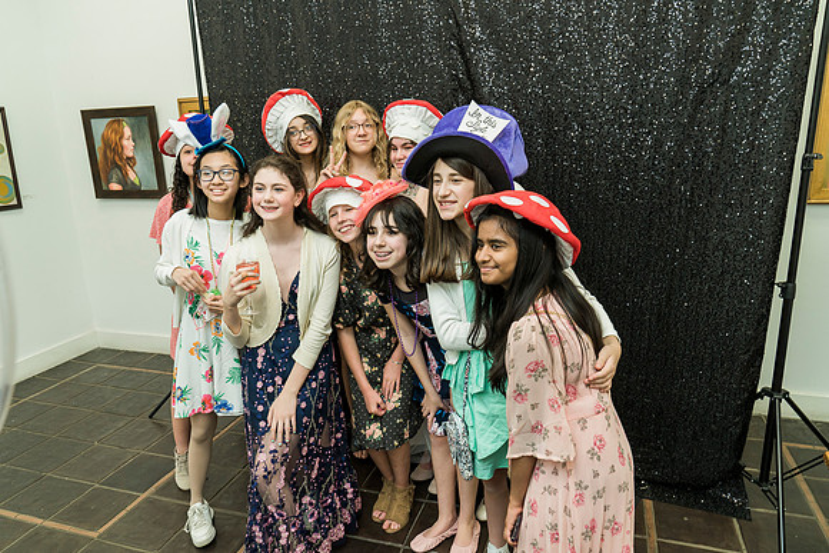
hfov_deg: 71.5
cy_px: 276
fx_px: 576
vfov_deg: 51.3
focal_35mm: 25
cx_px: 414
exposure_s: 1/100
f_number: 4.5
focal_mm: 25
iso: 1250
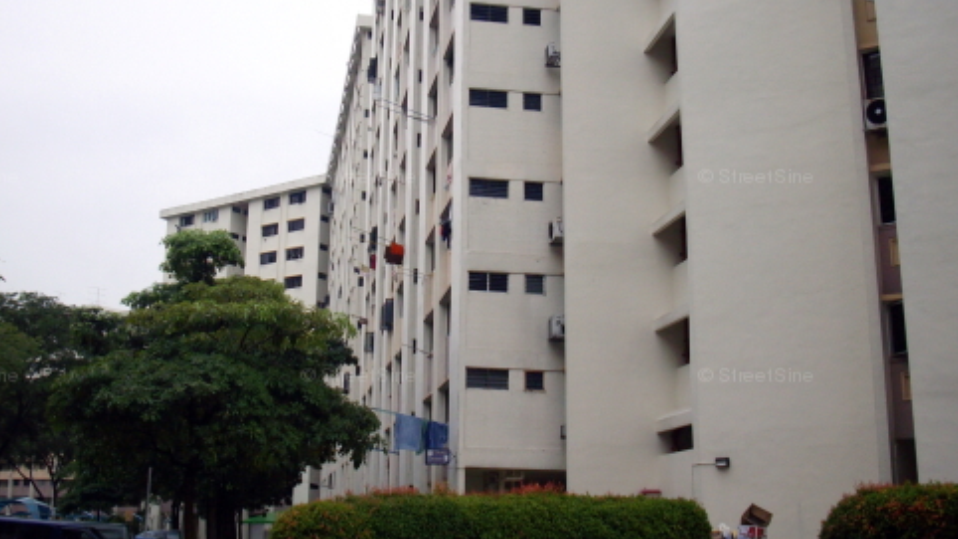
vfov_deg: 25.8
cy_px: 179
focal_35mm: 46
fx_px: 1168
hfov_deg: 44.6
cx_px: 449
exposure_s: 1/250
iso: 80
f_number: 5.6
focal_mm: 6.2
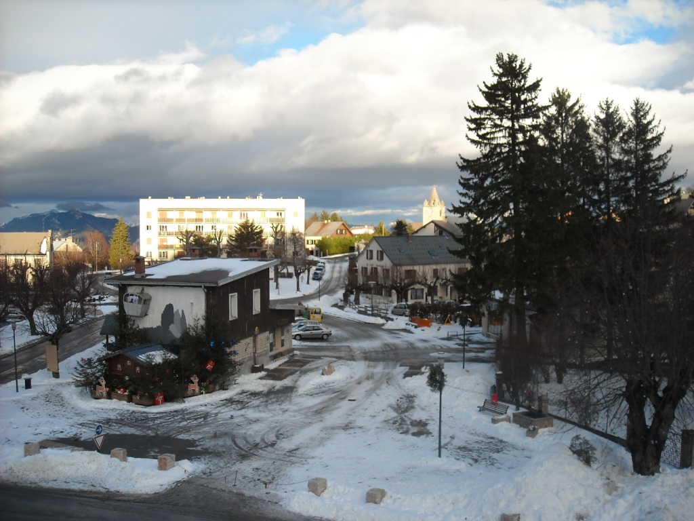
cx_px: 347
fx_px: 702
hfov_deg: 52.6
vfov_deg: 40.7
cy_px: 260
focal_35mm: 35
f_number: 2.8
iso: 64
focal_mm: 5.7
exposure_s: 1/438
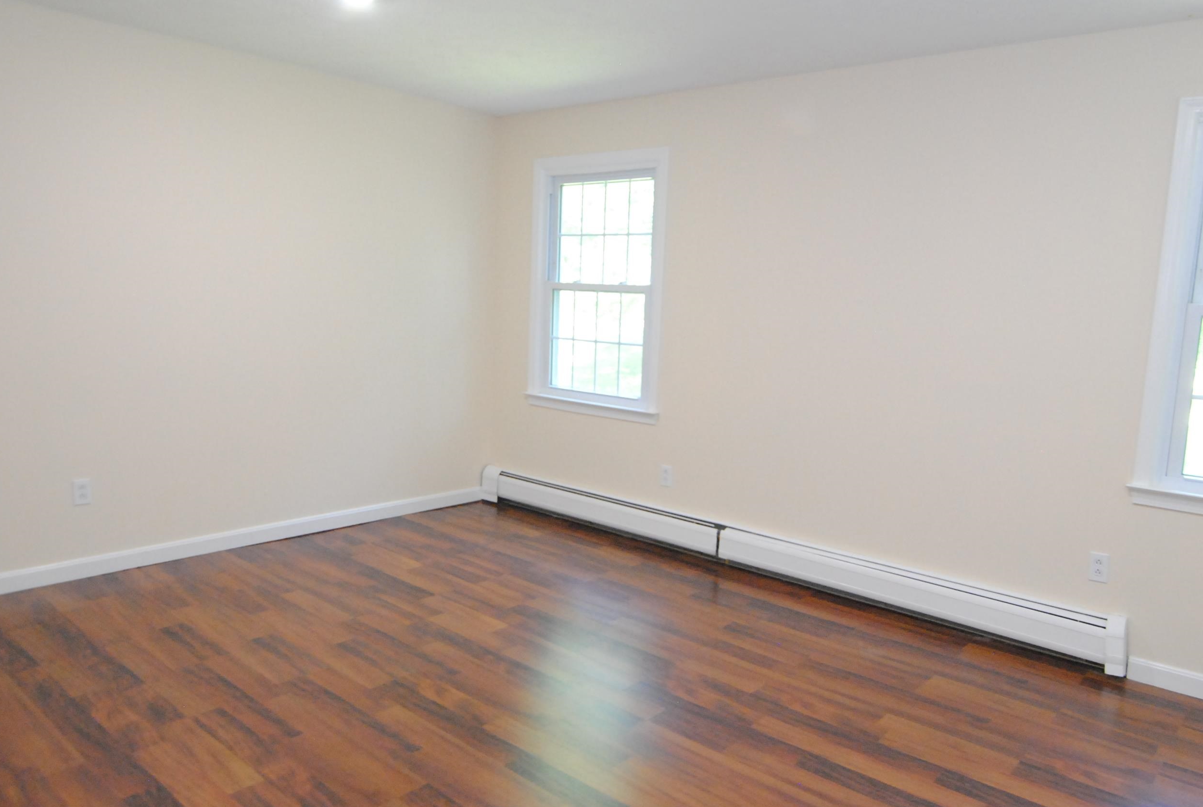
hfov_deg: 76.9
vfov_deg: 56.2
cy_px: 425
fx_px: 756
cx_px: 637
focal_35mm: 23
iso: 1600
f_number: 4
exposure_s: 1/60
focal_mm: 13
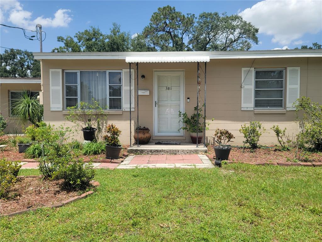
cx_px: 161
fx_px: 233
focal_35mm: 25
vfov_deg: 54.9
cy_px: 121
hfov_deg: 69.4
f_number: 1.8
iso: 20
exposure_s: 1/892
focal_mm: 7
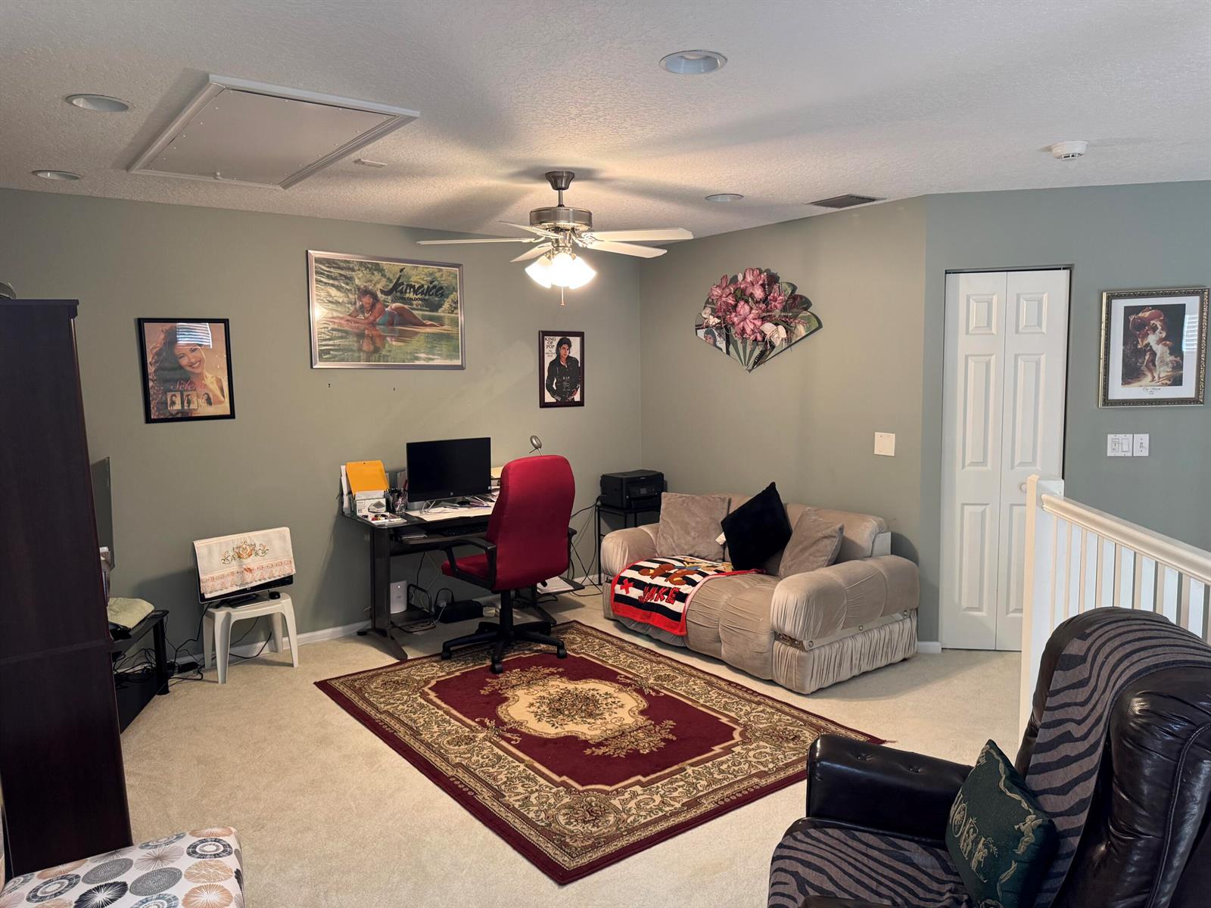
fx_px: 840
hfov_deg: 71.6
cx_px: 606
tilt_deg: -6.2
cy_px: 454
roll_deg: +0.6
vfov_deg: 56.8
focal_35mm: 24
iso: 250
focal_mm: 6.76
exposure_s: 1/60
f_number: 1.78
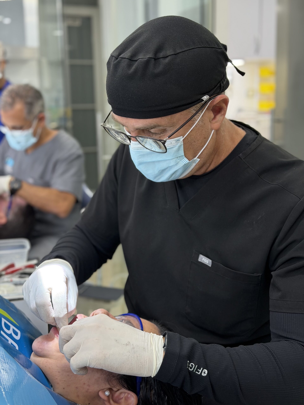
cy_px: 202
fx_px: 562
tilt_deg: -9.2
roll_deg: +0.7
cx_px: 152
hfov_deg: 30.3
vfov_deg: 39.7
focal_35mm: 48
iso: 64
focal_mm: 6.76
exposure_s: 1/60
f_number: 1.78
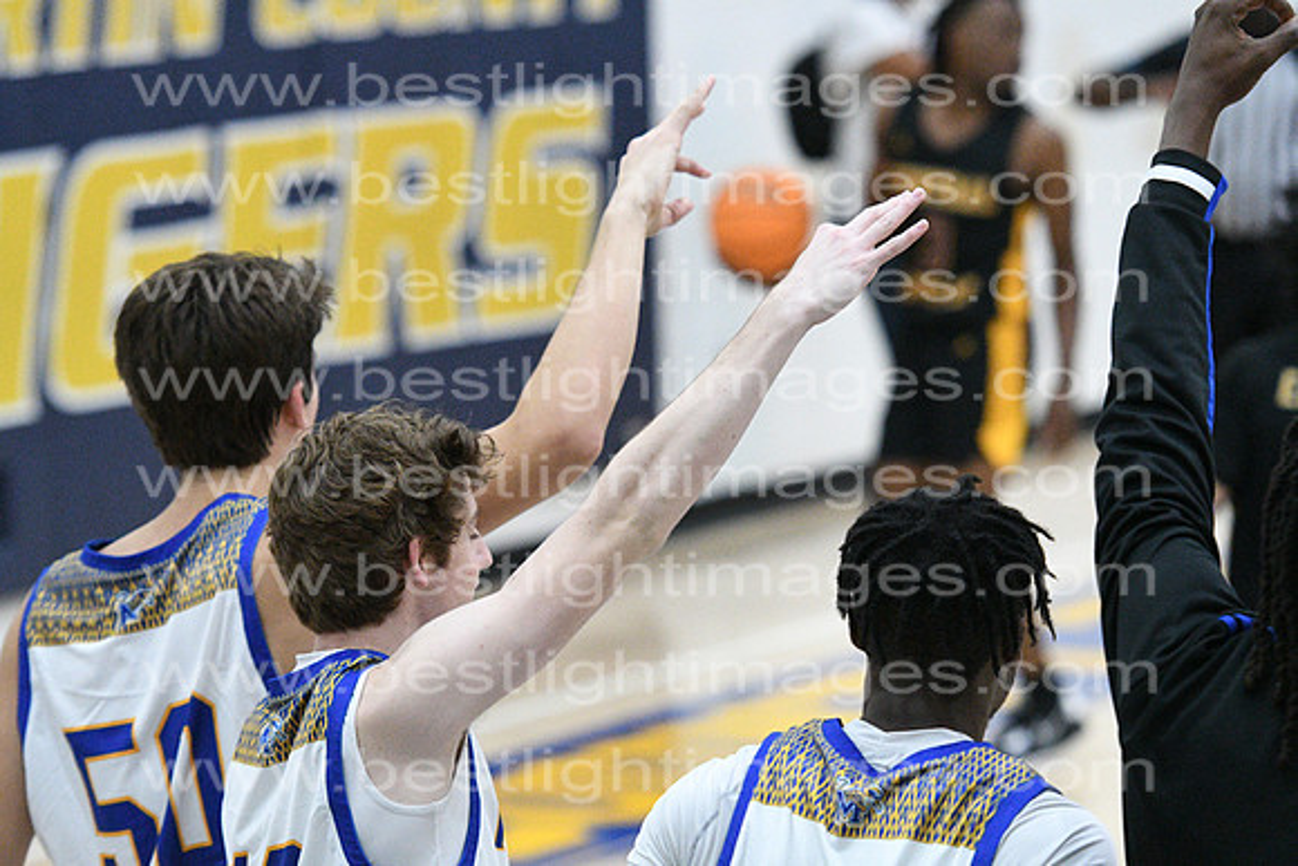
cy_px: 433
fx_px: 7303
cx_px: 649
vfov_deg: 6.8
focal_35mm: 202
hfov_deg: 10.2
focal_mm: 135
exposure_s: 1/800
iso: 11400
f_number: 4
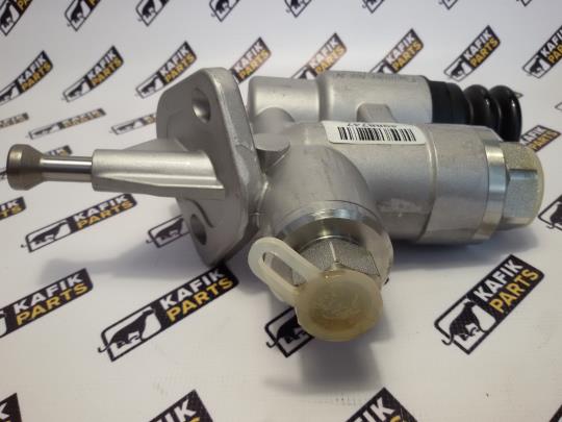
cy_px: 211
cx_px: 281
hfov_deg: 58.4
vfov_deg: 45.4
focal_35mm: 31
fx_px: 503
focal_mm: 2.93
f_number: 2.4
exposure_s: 1/33
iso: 50
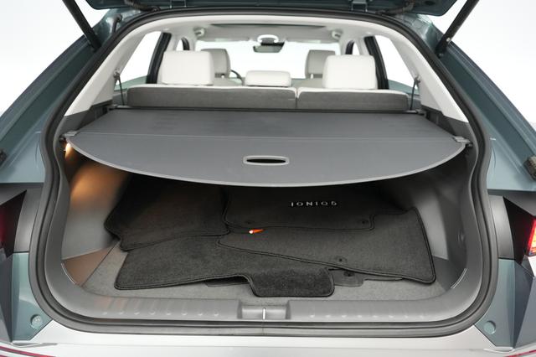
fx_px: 372
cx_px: 268
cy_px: 178
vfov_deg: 51.2
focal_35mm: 25
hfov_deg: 71.5
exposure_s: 1/160
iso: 5000
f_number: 2.8
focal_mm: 25
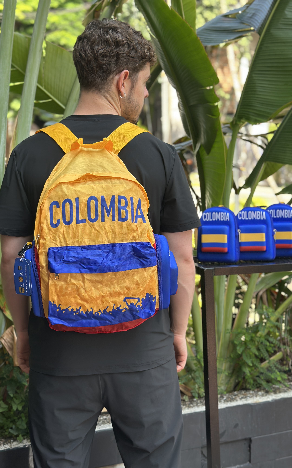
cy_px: 234
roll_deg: +0.1
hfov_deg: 25.3
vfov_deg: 39.6
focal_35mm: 51
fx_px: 649
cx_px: 135
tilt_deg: -6.0
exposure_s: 1/361
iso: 80
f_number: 1.78
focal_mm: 6.86
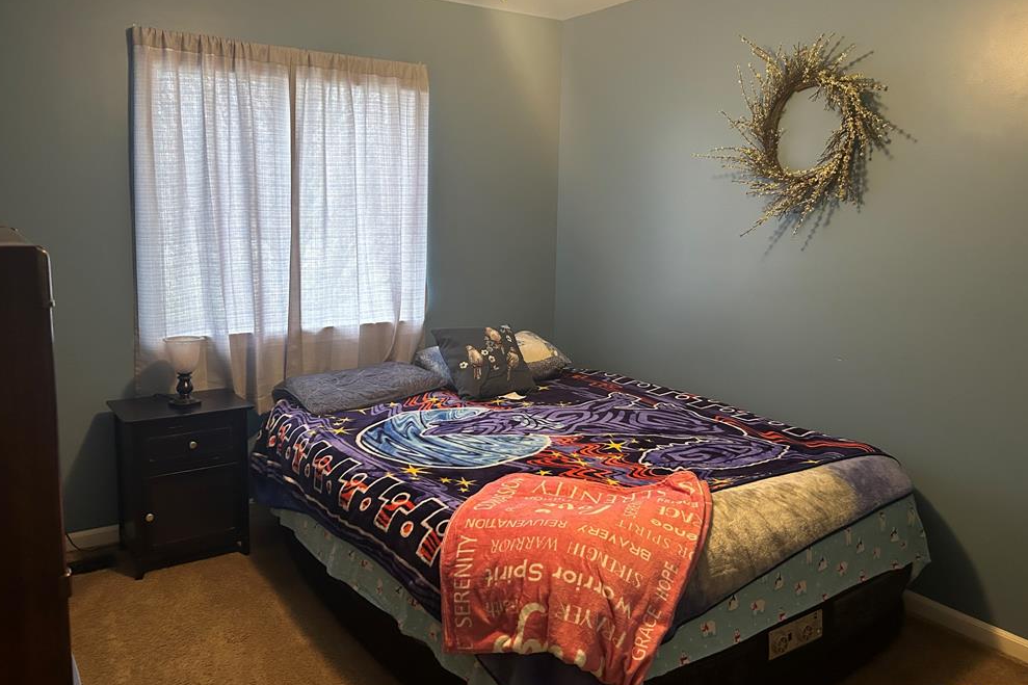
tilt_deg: -8.9
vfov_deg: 46.3
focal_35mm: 28
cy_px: 311
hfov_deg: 65.5
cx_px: 507
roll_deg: -1.0
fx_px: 799
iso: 400
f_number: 1.5
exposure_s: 1/60
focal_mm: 5.7
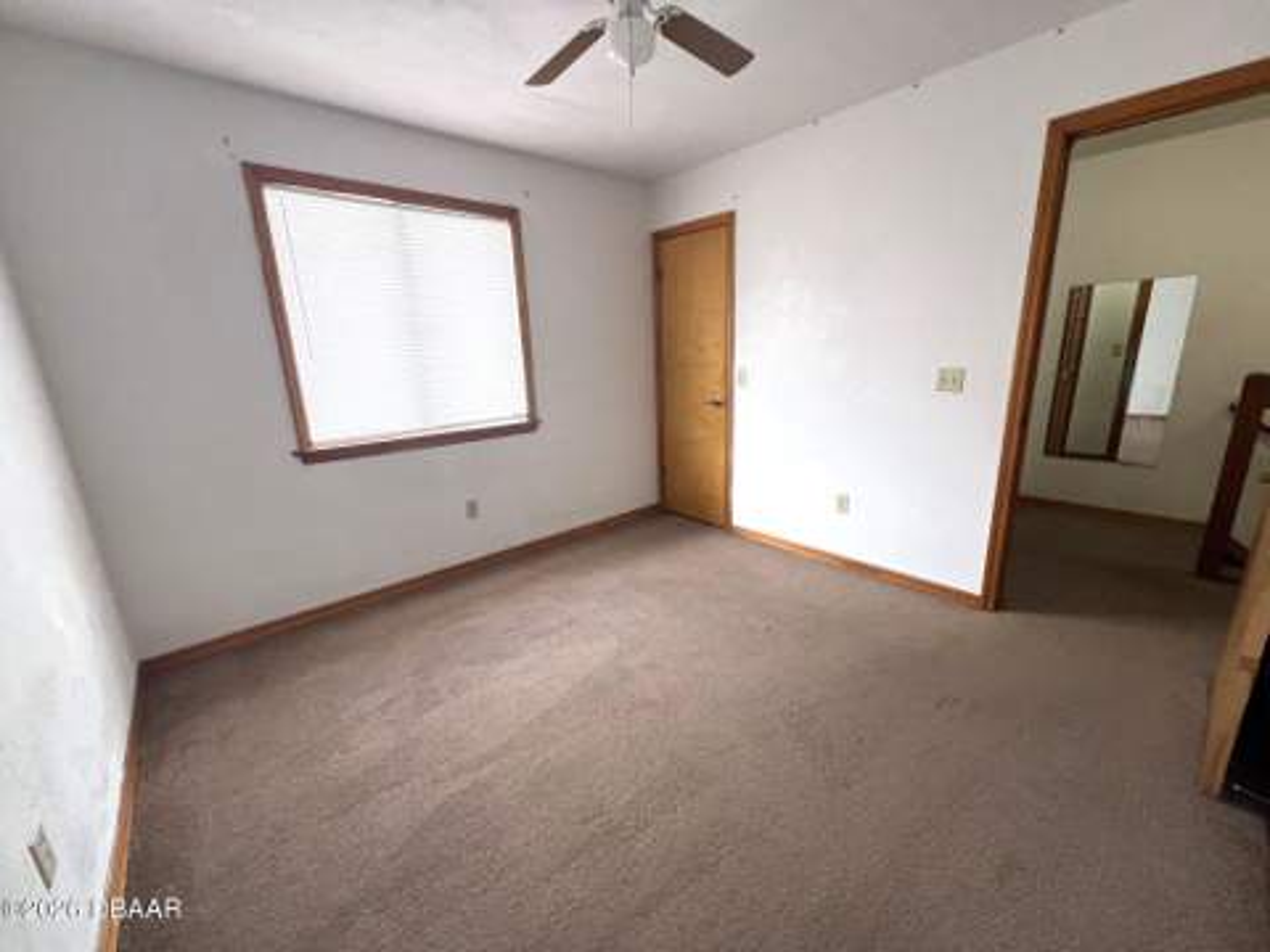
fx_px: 477
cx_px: 635
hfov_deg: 106.2
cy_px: 476
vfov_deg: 89.9
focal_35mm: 13
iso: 160
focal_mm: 1.57
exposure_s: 1/99
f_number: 1.8
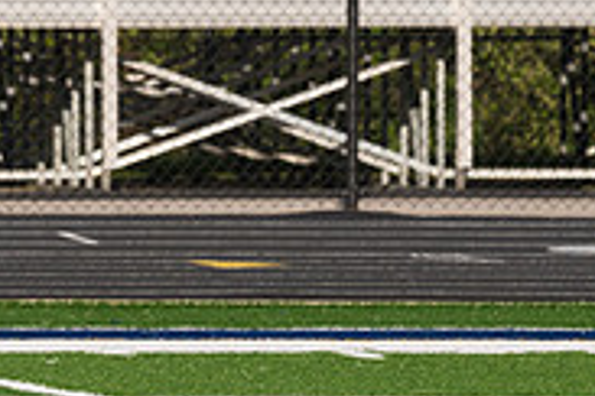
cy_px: 97
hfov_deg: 2.2
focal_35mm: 949
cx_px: -156
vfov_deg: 1.4
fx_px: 15684
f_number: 5.6
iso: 250
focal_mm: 200
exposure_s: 1/1600
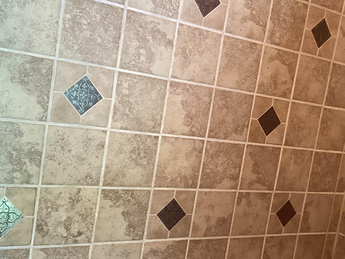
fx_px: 518
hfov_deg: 36.4
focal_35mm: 52
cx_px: 235
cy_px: 165
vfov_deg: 27.9
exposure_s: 1/40
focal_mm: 3.3
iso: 400
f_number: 2.4
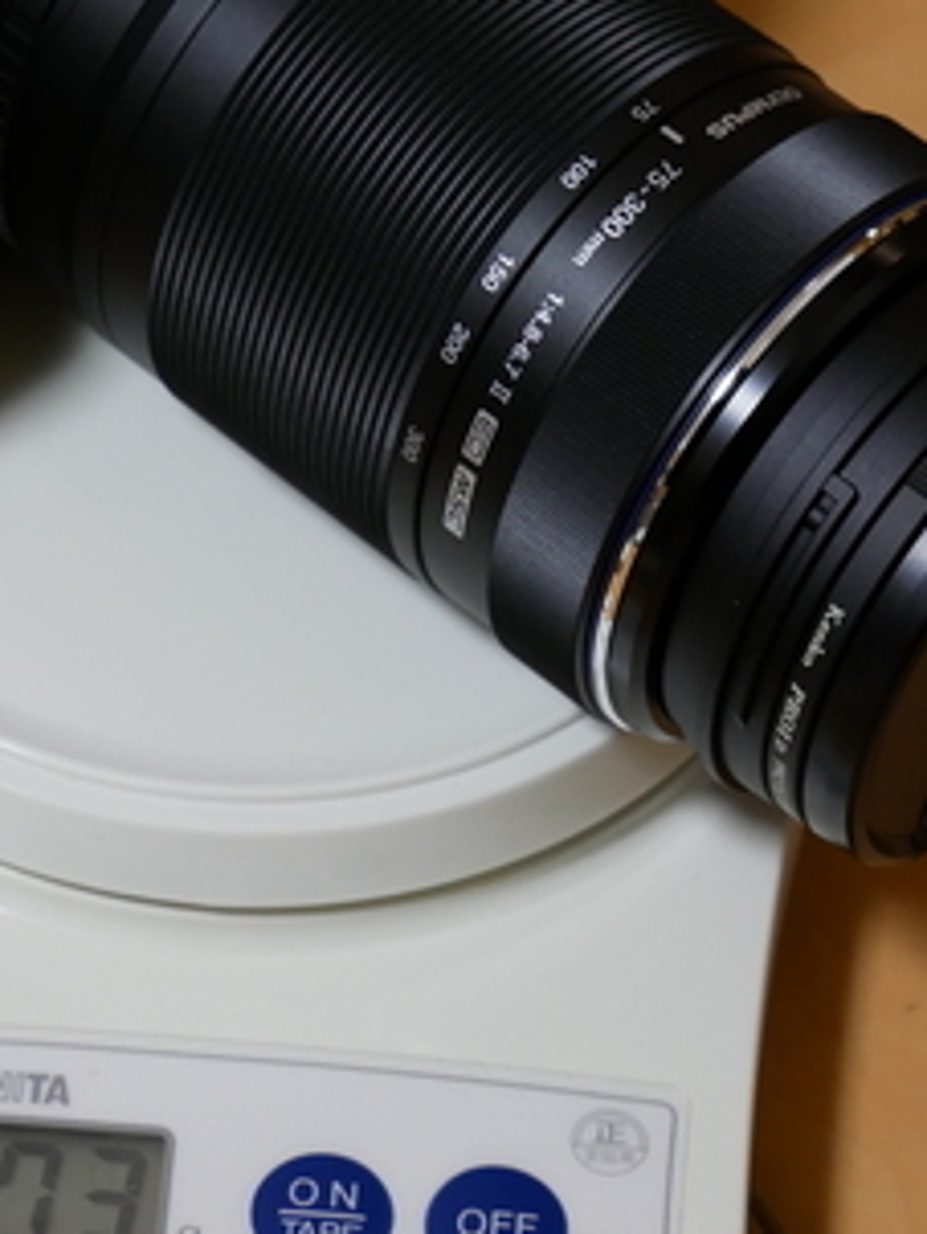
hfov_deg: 9.8
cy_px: 429
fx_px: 5384
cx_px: 308
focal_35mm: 151
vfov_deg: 13.1
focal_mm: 38
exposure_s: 1/25
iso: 800
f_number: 5.4
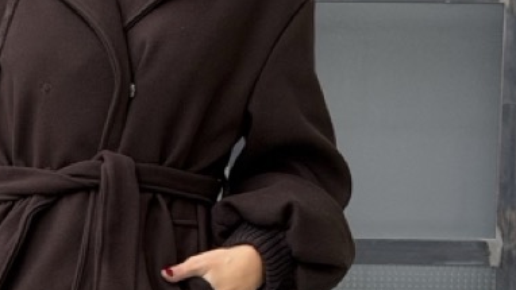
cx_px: 7
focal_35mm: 175
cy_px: 415
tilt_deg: -2.3
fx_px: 2395
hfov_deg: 12.2
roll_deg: -1.7
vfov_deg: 6.9
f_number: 1.78
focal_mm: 6.76
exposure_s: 1/60
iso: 200
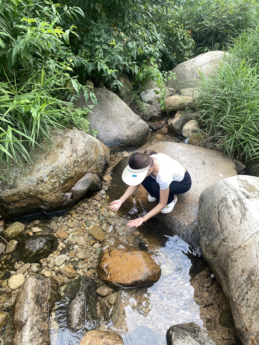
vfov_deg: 67.3
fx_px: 259
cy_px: 172
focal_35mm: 26
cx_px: 130
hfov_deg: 53.1
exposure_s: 1/122
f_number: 1.8
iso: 40
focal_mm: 4.25
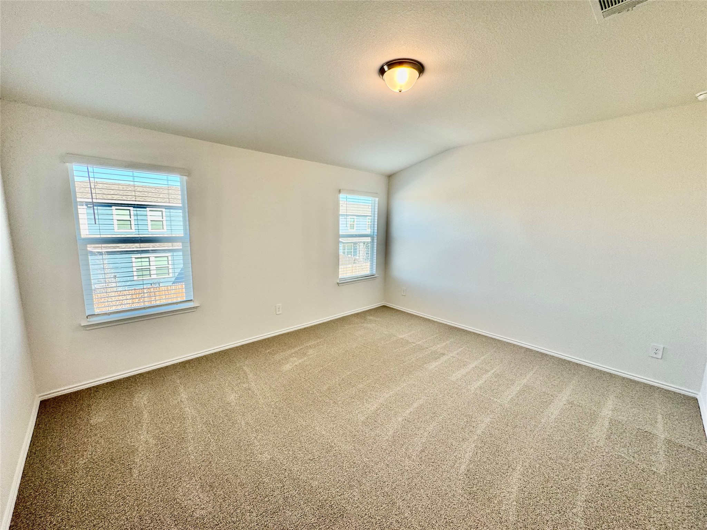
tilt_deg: -8.6
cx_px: 354
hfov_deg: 102.1
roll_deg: -1.2
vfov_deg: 85.7
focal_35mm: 14
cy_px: 265
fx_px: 286
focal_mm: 2.22
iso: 100
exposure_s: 1/120
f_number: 2.2
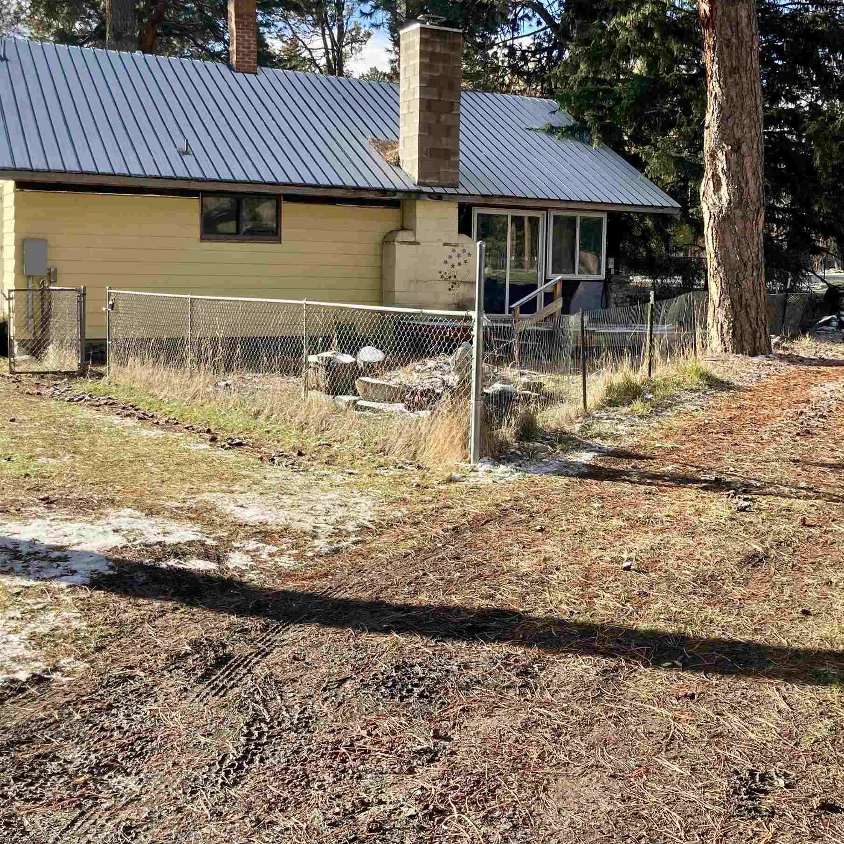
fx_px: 1159
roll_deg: -1.8
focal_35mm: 42
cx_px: 500
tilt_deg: -2.1
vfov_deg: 39.8
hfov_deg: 39.9
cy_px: 325
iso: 20
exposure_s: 1/800
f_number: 1.8
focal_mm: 3.99
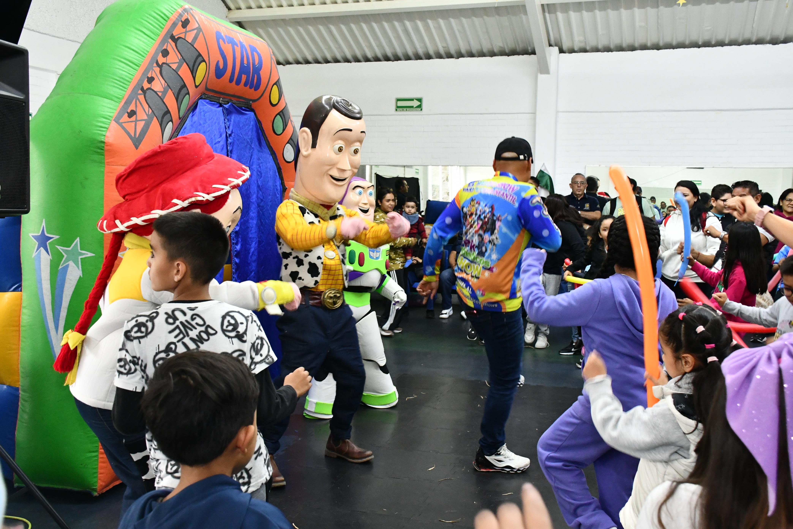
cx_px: 396
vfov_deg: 36.9
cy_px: 264
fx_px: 793
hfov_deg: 53.1
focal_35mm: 36
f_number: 7.1
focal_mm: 24
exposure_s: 1/80
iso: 4000
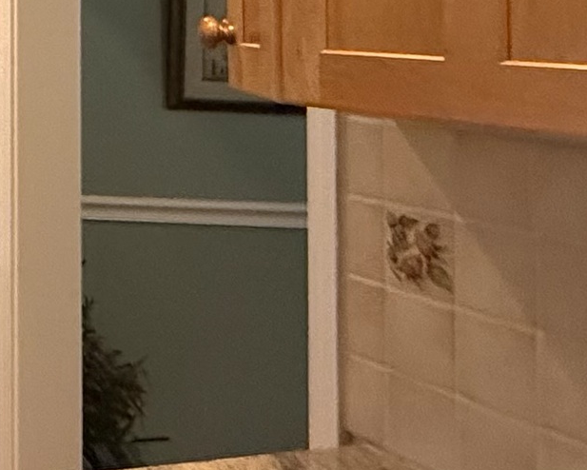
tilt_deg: +1.9
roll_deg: -1.7
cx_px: -705
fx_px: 1182
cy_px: -50
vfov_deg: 21.3
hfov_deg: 16.7
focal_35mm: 68
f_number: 2.2
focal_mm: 2.22
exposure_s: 1/120
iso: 500
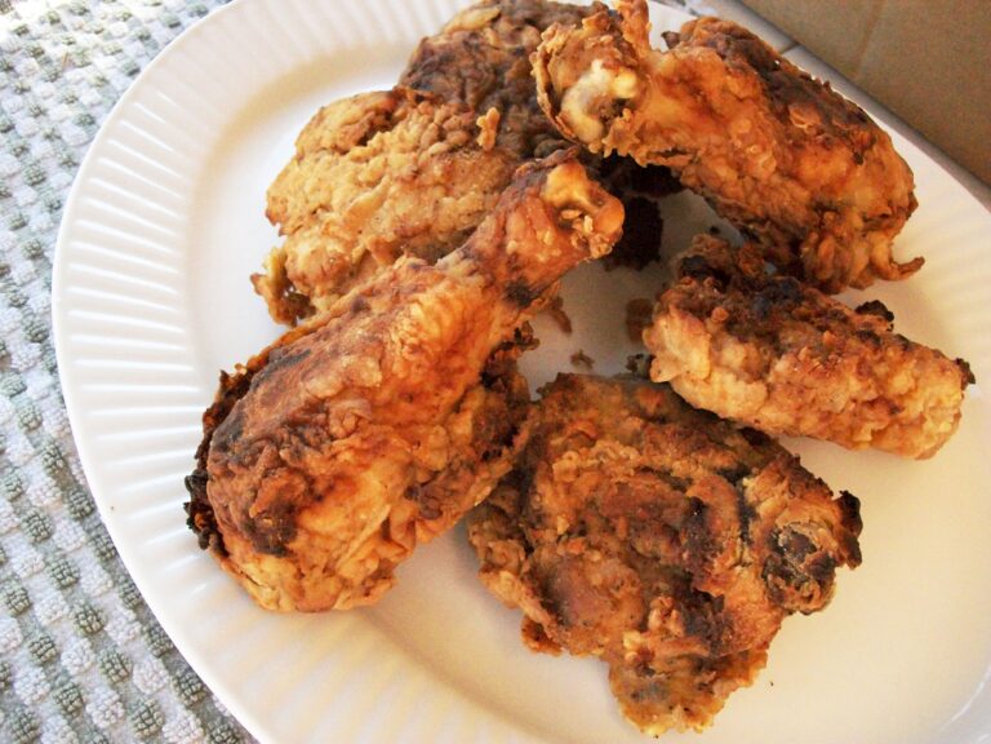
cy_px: 372
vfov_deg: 44.2
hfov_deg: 56.8
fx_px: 916
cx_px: 496
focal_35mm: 32
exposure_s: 1/500
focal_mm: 5.7
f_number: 2.9
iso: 400
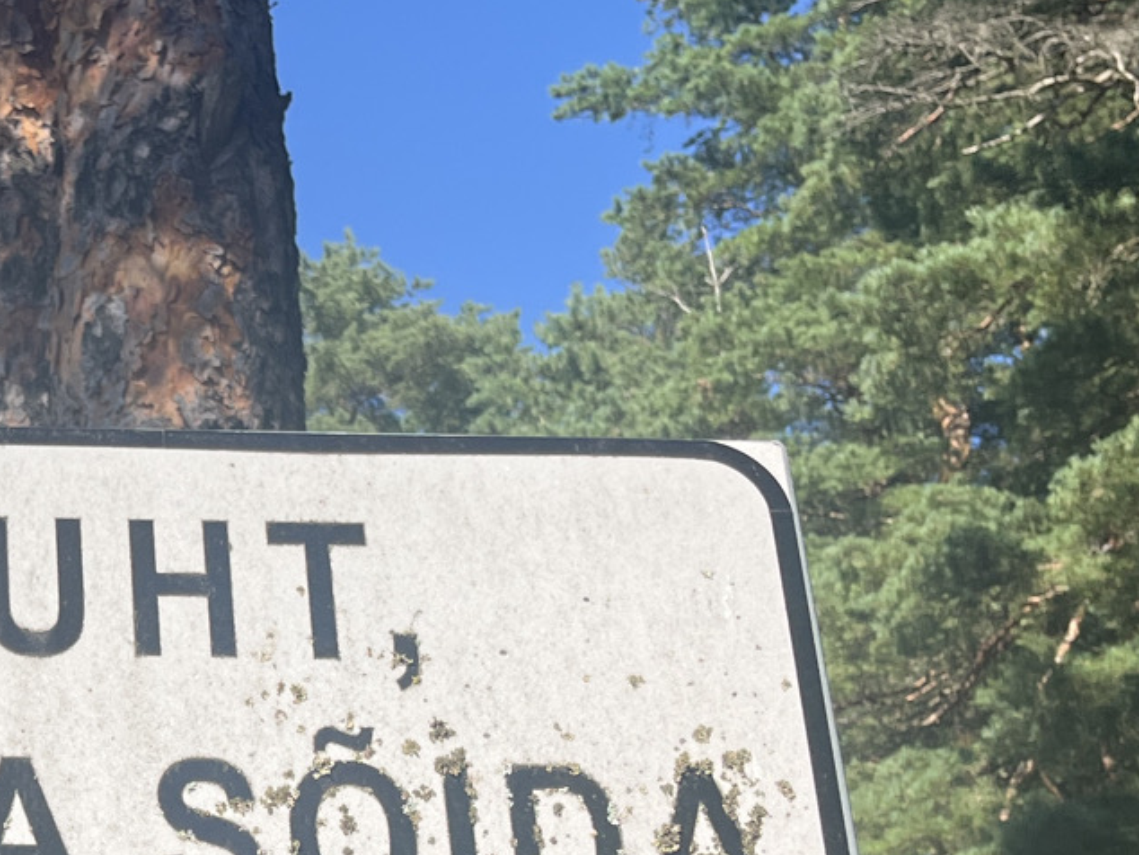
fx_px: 2699
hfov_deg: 22.0
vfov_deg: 17.8
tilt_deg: +22.6
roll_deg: +2.5
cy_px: 699
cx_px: -226
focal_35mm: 82
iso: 50
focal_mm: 5.1
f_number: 1.6
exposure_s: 1/2268
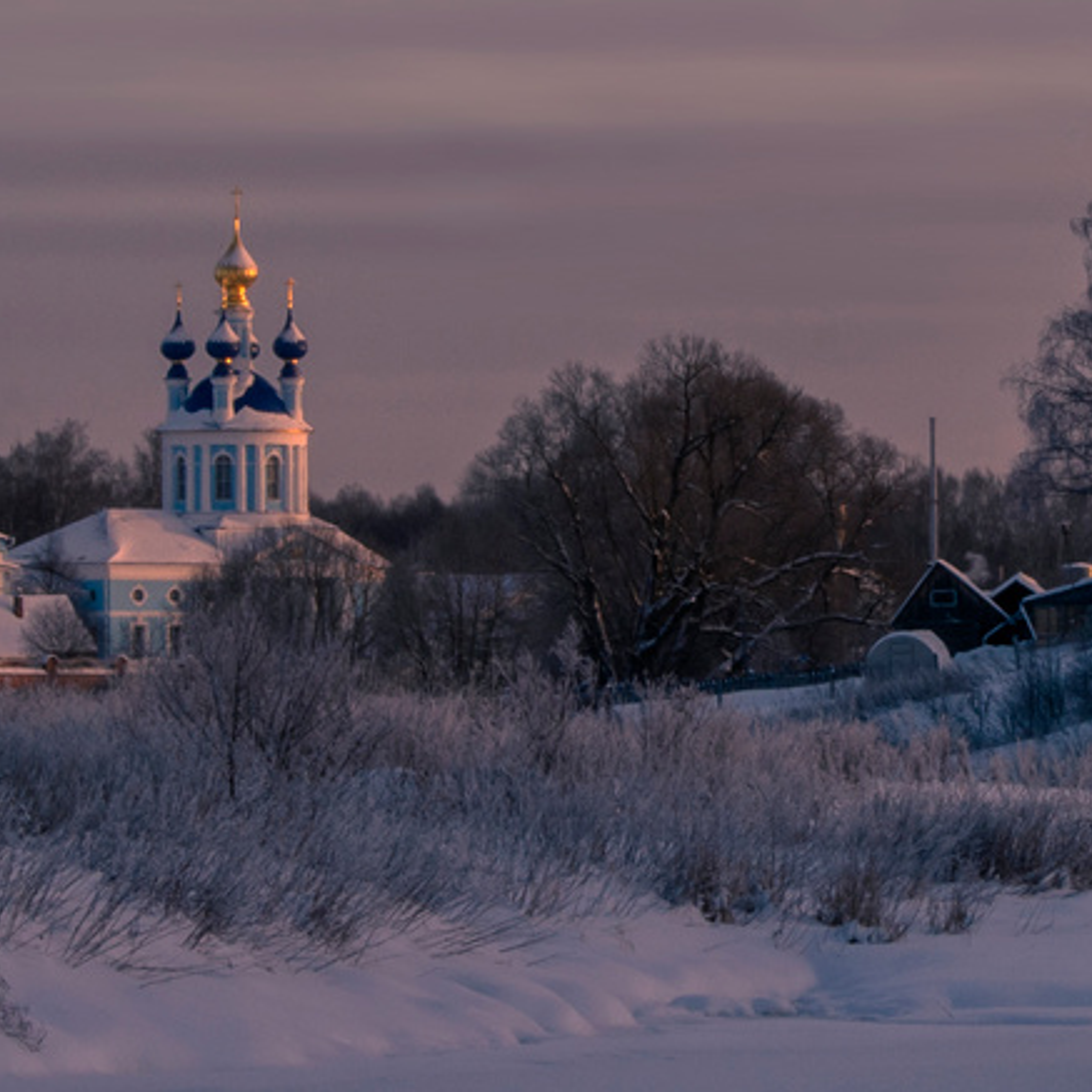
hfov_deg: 6.1
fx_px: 10306
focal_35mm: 289
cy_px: 297
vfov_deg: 6.1
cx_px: 1045
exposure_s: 1/50
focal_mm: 55
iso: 125
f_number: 18
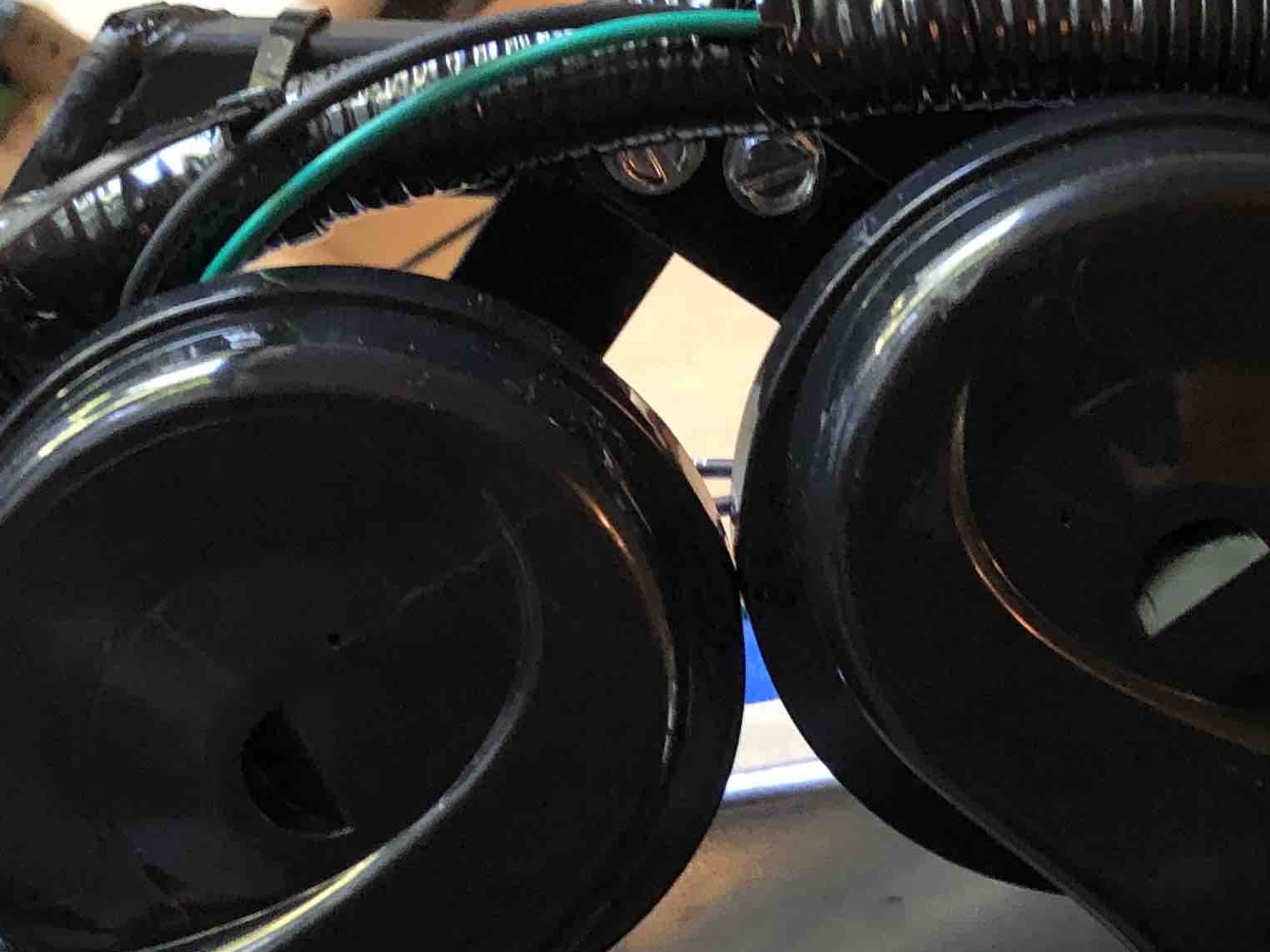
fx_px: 2715
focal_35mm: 74
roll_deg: -33.8
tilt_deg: -18.7
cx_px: 646
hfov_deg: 26.3
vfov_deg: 19.9
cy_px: 528
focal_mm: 4
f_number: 1.8
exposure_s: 1/11
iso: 100
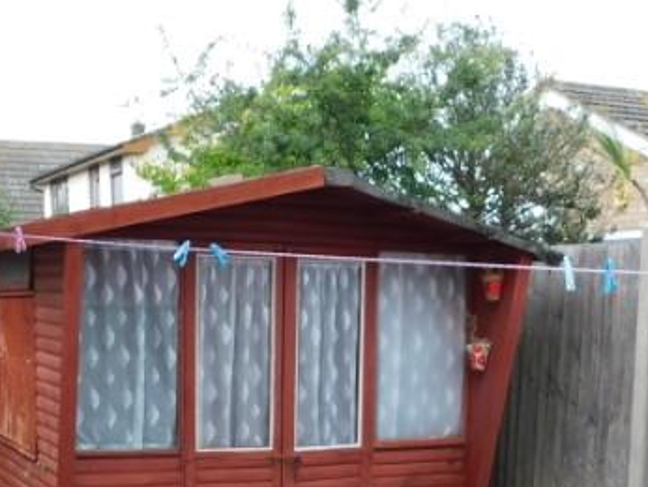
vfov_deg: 20.3
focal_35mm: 68
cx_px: 339
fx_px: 1274
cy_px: 584
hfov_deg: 28.5
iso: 125
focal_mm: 4
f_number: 3
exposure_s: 1/500
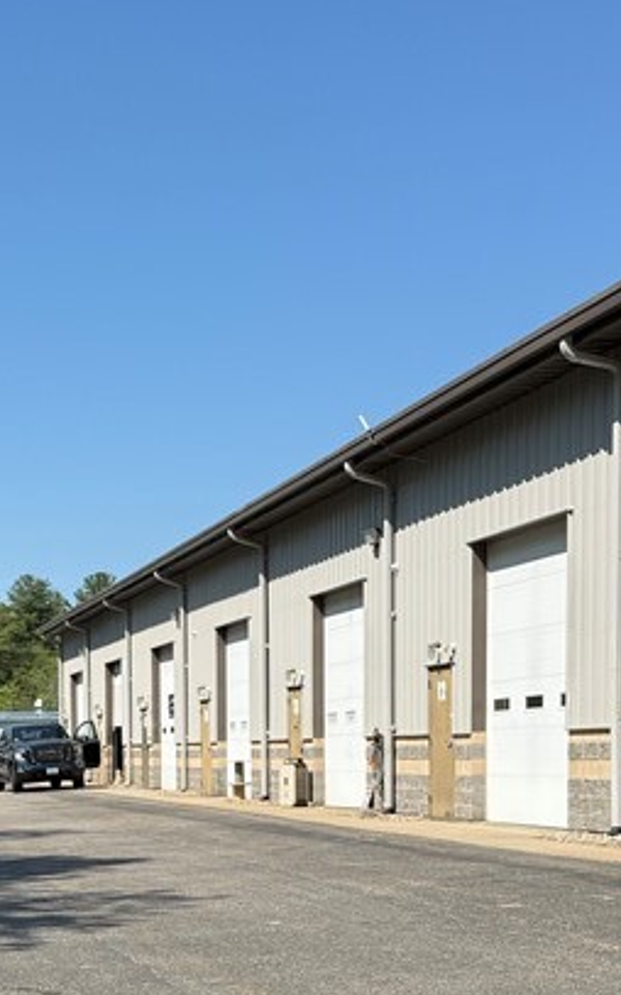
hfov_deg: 20.2
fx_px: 1735
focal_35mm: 64
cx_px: 174
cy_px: 856
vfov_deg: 30.8
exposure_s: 1/4673
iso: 80
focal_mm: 6.76
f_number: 1.78
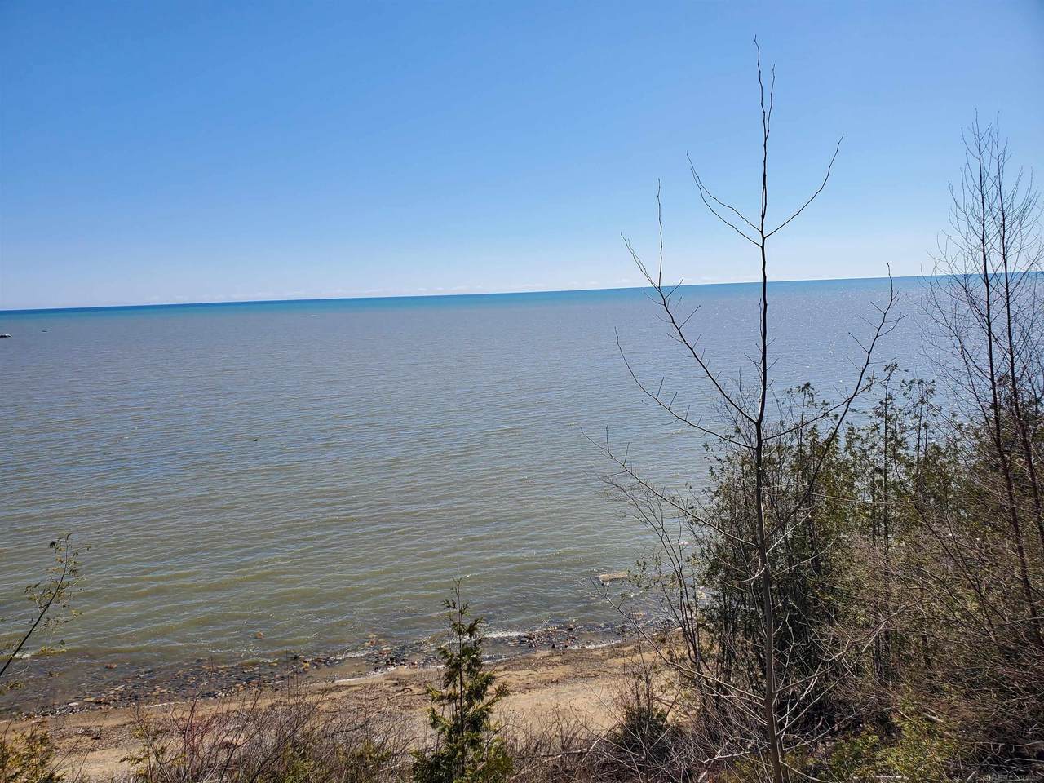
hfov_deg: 67.3
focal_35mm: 26
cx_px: 522
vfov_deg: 53.1
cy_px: 392
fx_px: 784
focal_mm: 4.3
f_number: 2.4
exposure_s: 1/2367
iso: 50
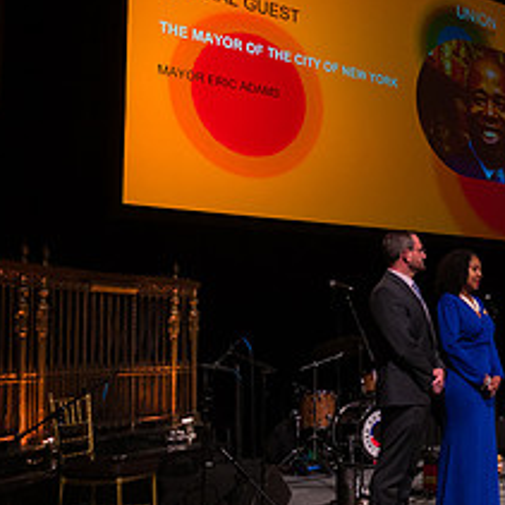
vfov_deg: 30.6
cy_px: 256
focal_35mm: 56
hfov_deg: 26.7
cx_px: 622
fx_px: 924
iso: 3200
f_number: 4
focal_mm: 24
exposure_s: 1/400
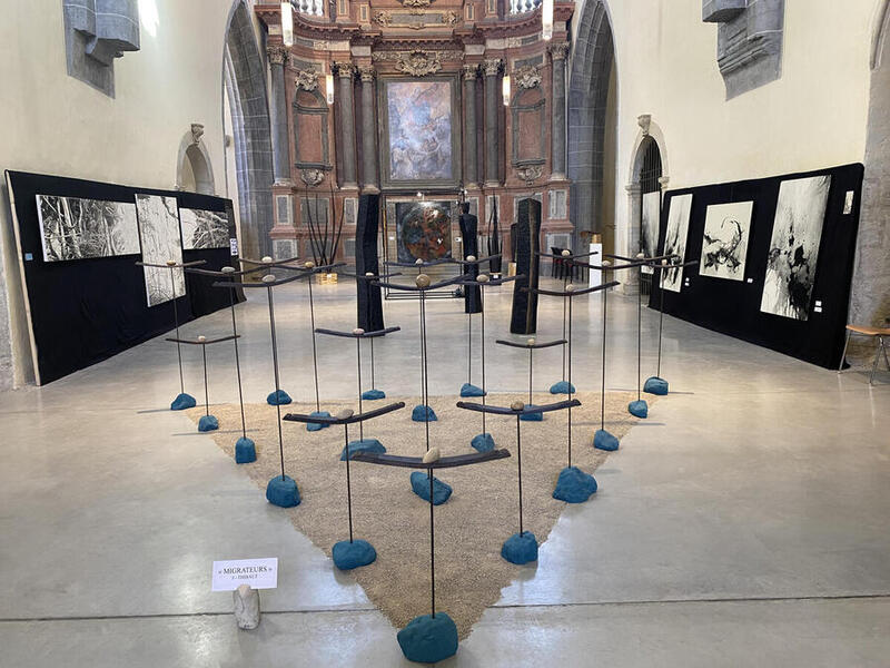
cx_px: 445
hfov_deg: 67.3
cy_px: 334
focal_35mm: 26
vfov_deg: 53.1
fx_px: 668
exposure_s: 1/50
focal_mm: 4.25
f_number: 1.8
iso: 125
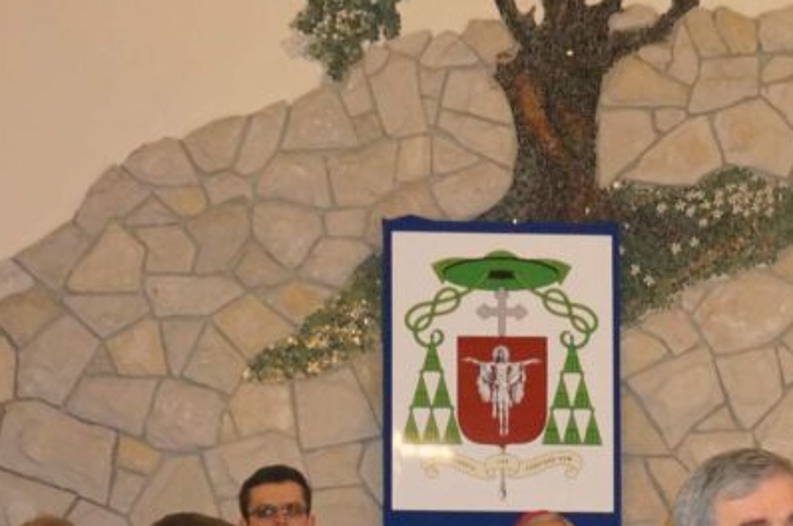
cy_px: 658
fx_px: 3987
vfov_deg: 7.5
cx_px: 628
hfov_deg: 11.3
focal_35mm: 181
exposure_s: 1/125
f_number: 5.6
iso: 3200
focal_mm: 47
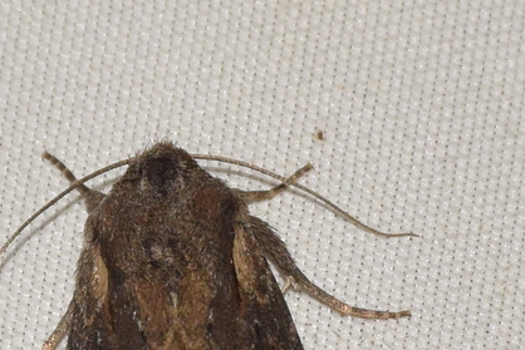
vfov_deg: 2.9
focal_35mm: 482
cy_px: 390
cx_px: 121
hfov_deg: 4.3
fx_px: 7031
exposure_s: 1/160
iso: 400
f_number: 13
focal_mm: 140
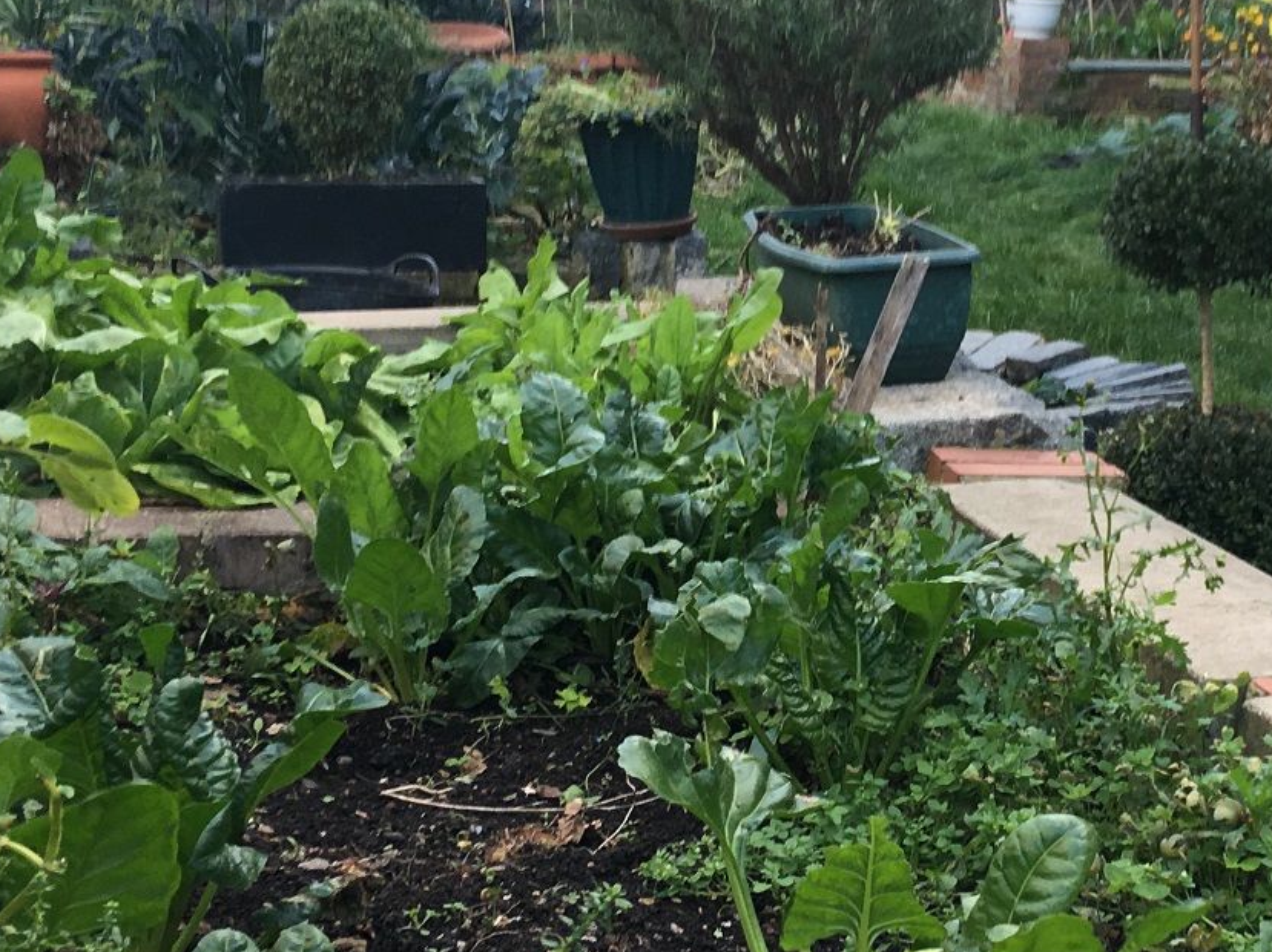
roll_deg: -1.1
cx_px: 1005
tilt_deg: -9.4
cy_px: 399
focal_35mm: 70
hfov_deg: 27.3
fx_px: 2571
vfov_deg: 21.0
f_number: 2.2
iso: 32
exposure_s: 1/100
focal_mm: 4.15
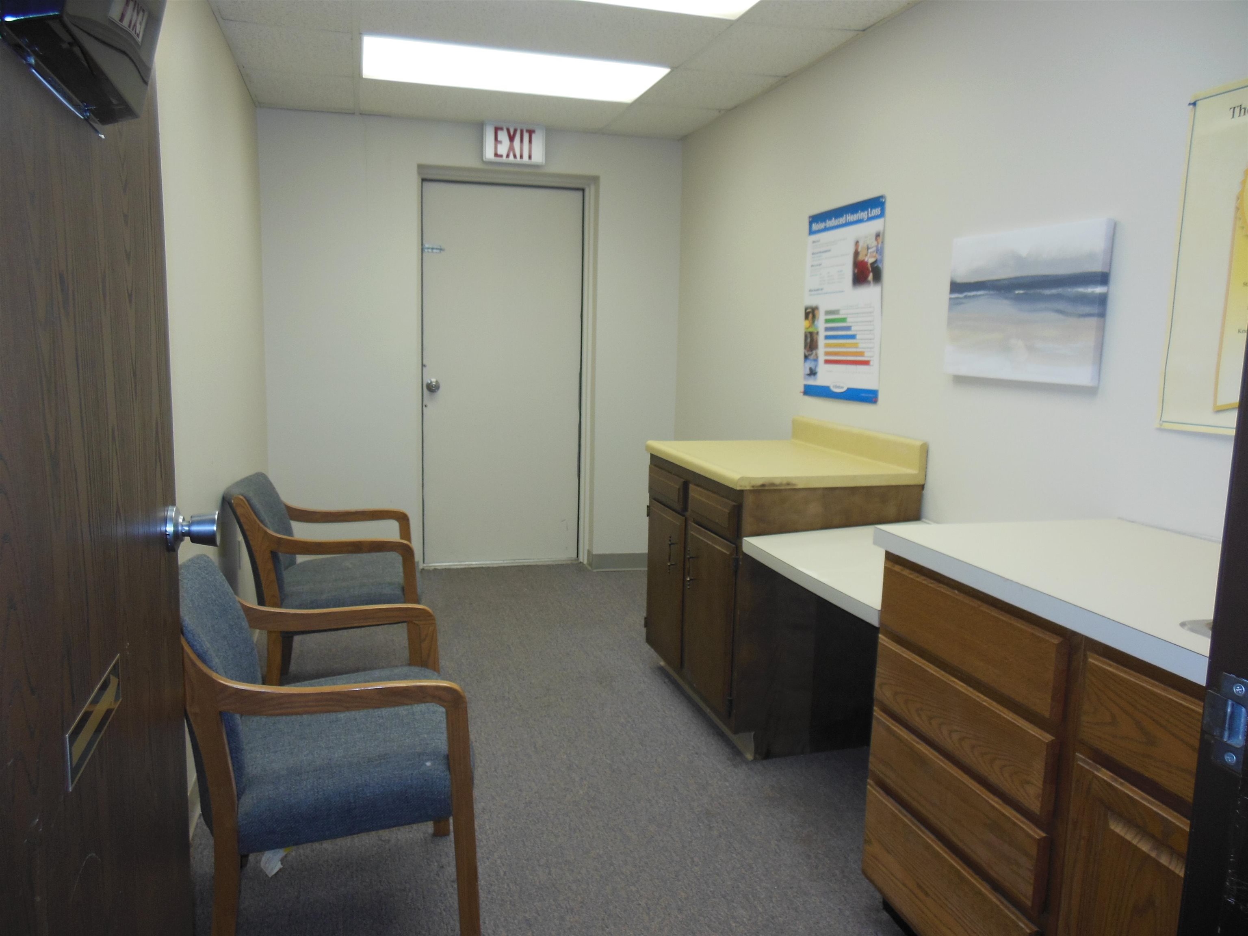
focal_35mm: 25
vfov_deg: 54.9
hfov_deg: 69.4
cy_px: 468
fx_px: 901
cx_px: 624
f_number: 3.2
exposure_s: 1/40
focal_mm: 4.5
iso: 125
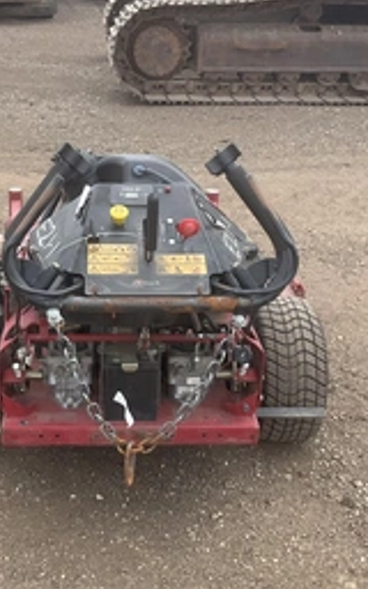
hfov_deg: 26.7
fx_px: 770
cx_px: 129
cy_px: 265
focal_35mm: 48
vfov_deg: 41.8
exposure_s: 1/666
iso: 25
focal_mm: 3
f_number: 1.8
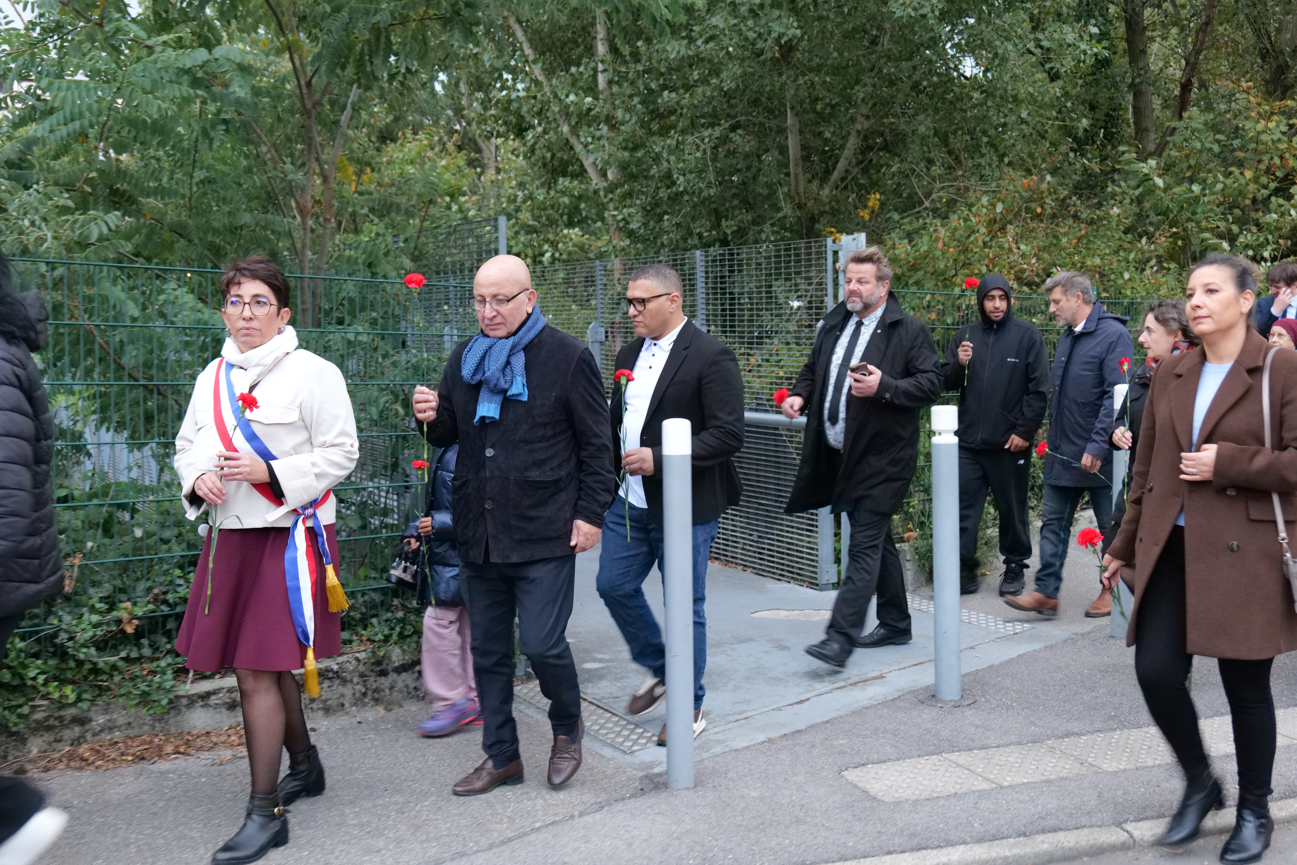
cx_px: 648
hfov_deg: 51.9
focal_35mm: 37
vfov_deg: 35.9
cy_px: 432
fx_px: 1333
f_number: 4.6
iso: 6400
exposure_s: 1/50
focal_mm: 37
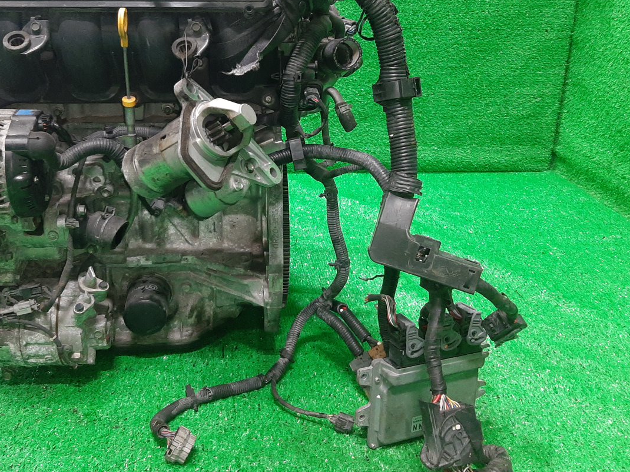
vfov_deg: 40.5
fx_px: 637
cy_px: 189
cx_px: 260
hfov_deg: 52.4
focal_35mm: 35
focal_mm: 3.93
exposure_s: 1/50
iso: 229
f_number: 1.7
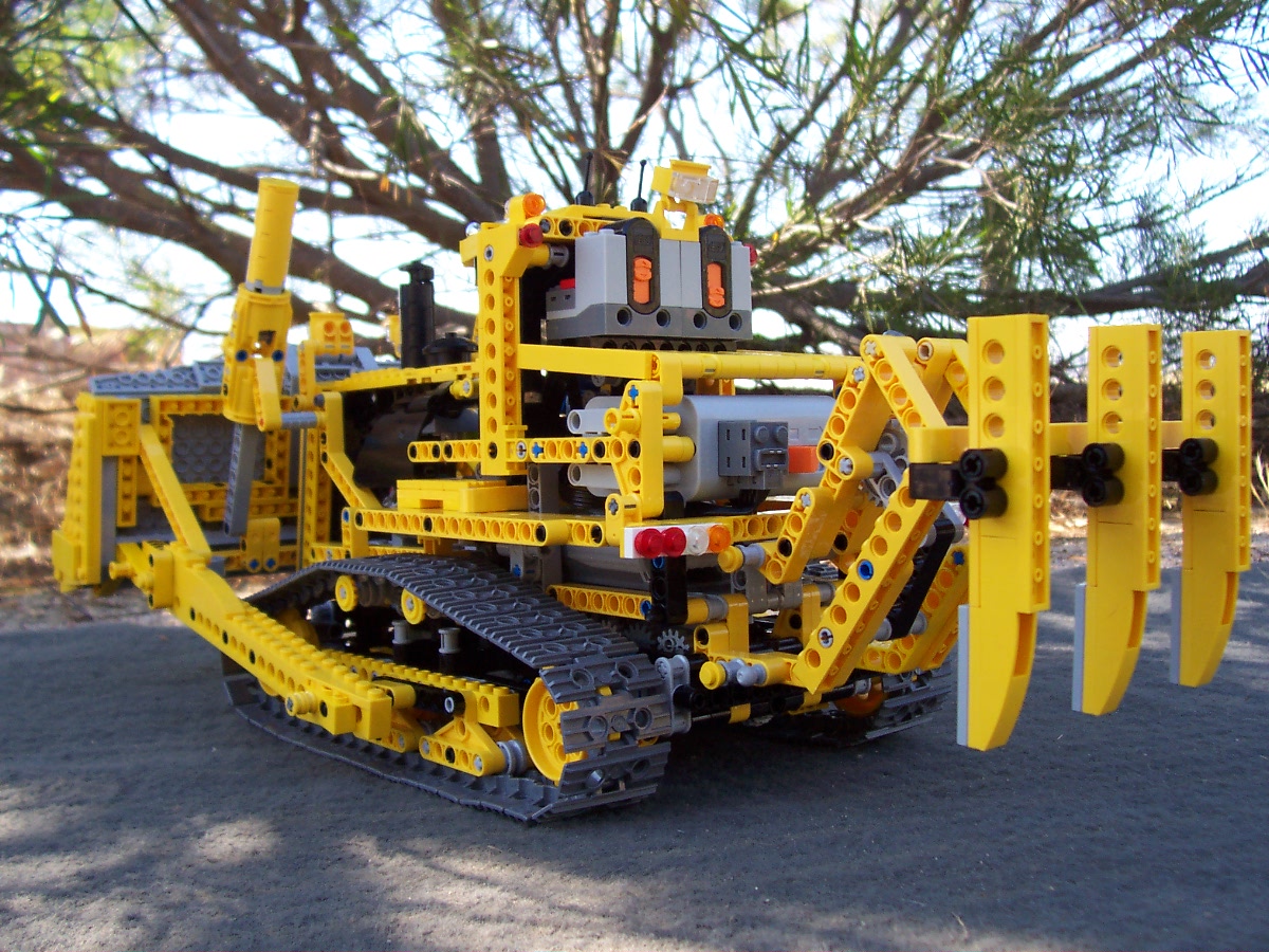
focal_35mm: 37
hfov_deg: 50.1
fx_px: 1356
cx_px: 634
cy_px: 476
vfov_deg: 38.7
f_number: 2.8
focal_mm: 5.6
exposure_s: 1/250
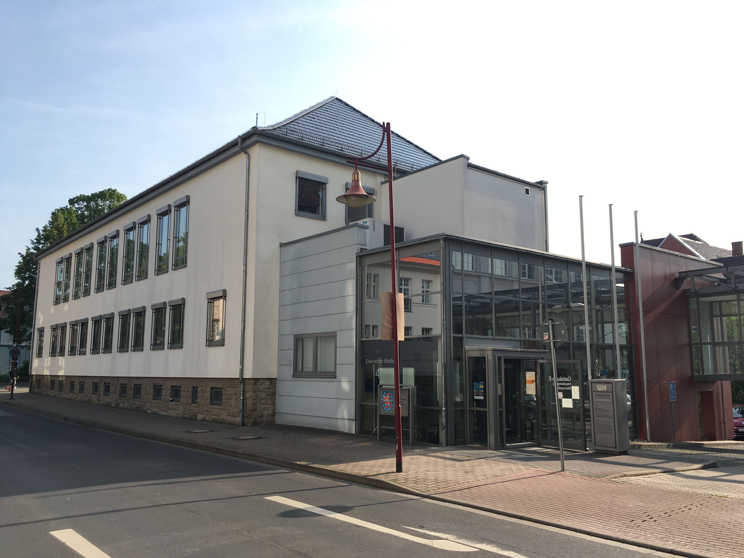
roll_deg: -1.0
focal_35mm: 29
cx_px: 372
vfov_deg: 48.2
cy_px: 279
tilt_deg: +7.5
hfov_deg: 61.7
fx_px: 623
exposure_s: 1/801
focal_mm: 4.15
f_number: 2.2
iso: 25
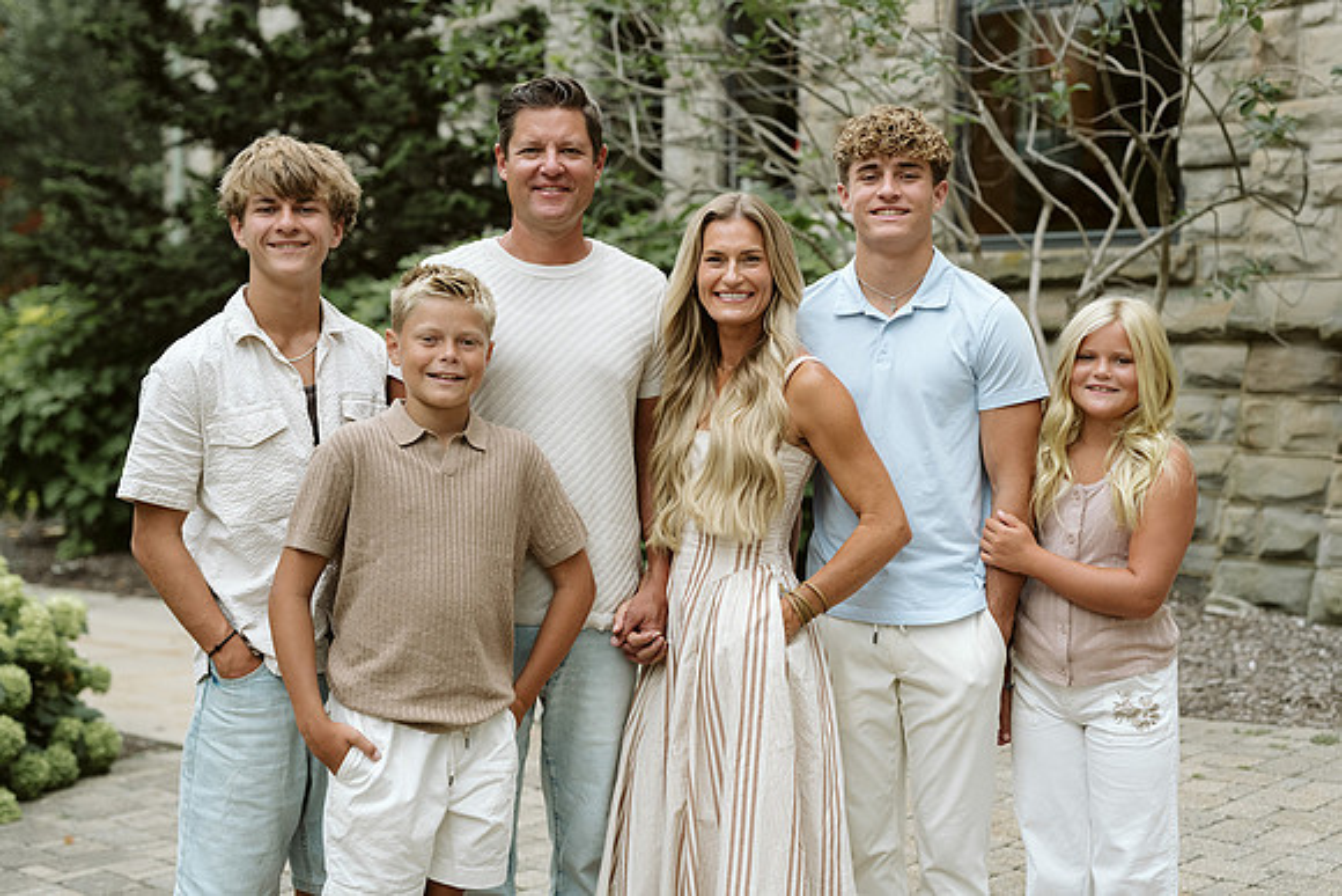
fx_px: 2020
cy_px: 410
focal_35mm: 54
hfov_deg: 36.7
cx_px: 726
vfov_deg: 25.0
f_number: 2.8
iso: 640
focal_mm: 50
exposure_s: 1/250
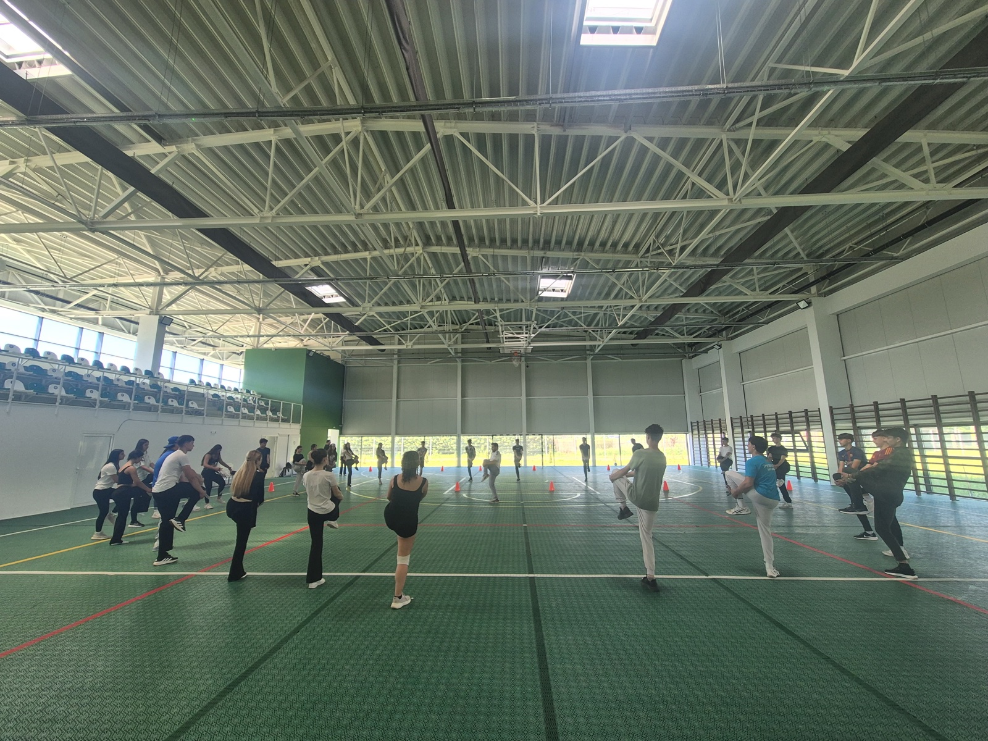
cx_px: 494
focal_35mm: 13
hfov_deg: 106.2
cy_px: 370
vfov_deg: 89.9
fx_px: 371
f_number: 2.2
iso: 50
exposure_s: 1/101
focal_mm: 2.2
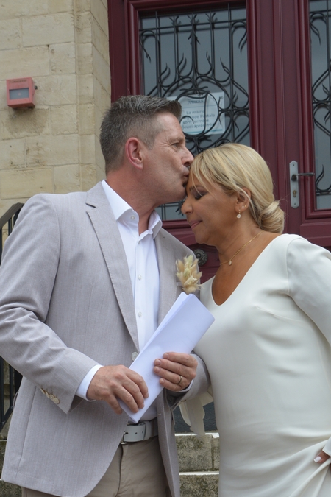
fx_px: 1021
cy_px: 420
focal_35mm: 74
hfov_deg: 18.4
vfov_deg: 26.7
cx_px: 182
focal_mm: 26
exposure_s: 1/125
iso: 250
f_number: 5.6
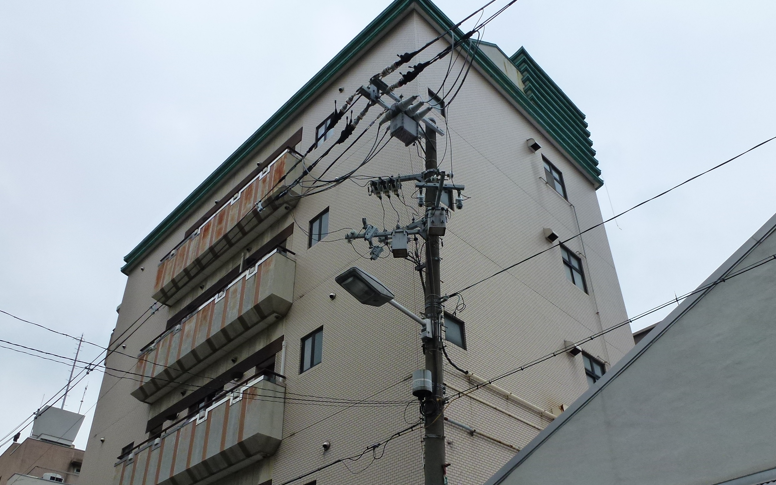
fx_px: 634
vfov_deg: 41.2
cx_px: 422
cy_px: 333
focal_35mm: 30
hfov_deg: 62.8
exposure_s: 1/640
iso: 160
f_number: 4
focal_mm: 4.3
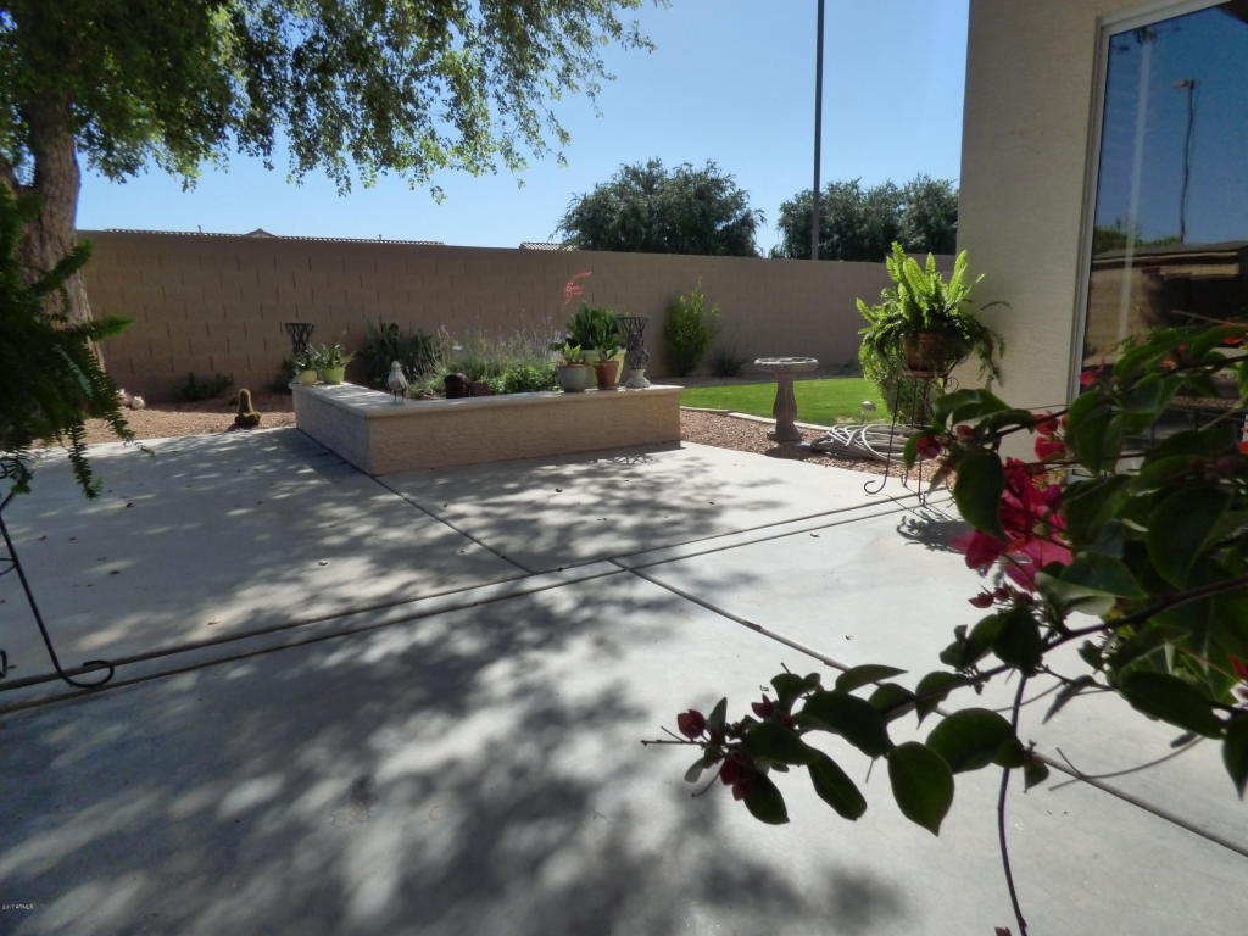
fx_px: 721
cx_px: 624
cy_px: 468
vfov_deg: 66.0
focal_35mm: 20
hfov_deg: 81.7
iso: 400
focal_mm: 3.58
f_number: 3.5
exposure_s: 1/1600
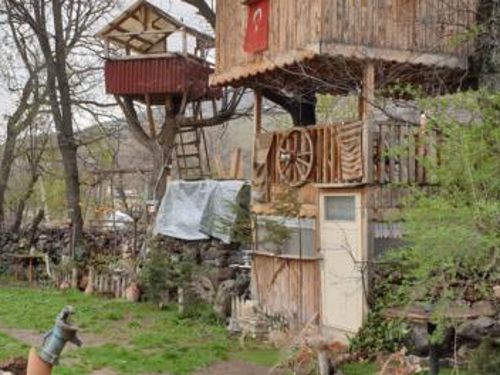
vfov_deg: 28.6
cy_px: 195
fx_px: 737
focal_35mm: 51
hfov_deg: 36.4
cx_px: 109
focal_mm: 4.3
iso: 50
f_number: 2.4
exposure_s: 1/207
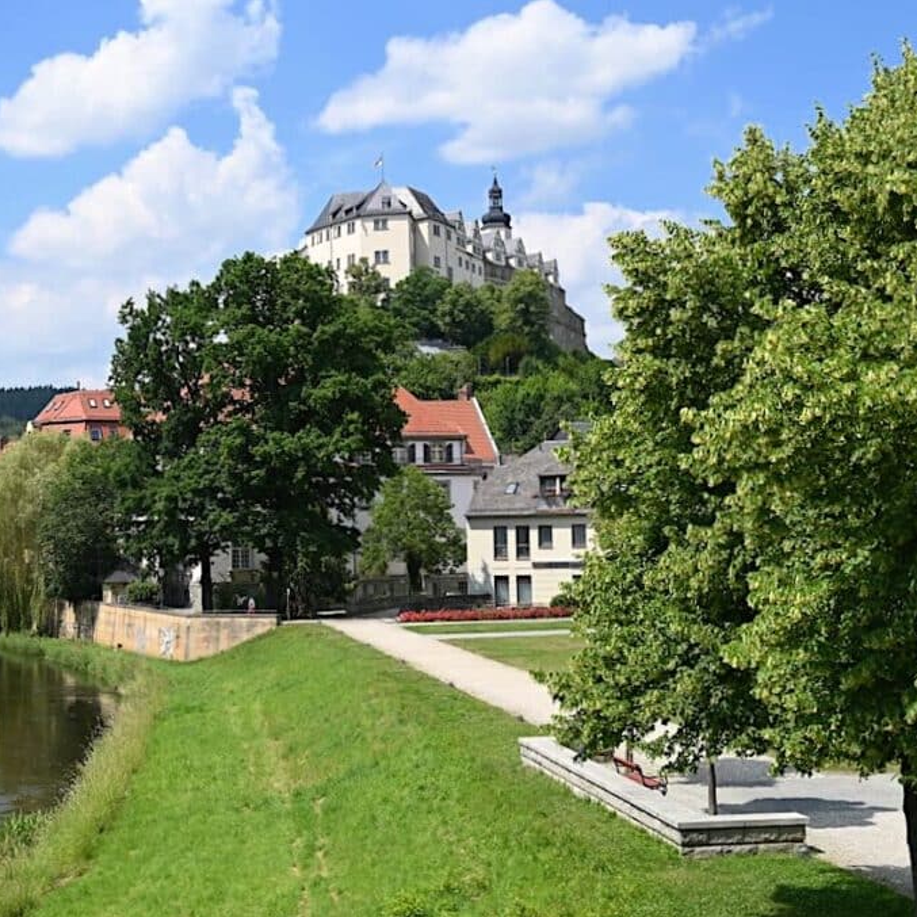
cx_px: 298
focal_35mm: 54
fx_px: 1618
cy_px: 461
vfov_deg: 31.6
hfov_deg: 31.4
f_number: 7.1
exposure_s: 1/400
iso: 100
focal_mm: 42
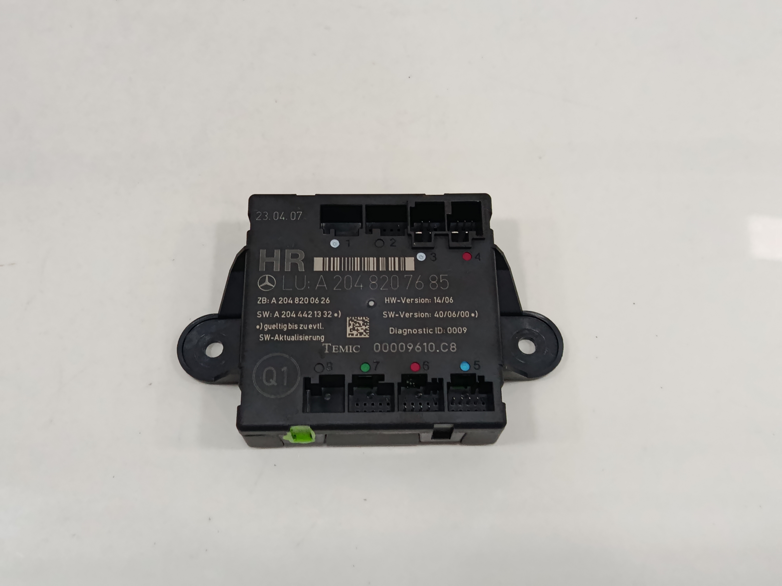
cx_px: 391
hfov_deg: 50.1
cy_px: 293
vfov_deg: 38.7
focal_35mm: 37
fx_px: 836
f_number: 1.7
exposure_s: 1/100
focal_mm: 5.24
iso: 865
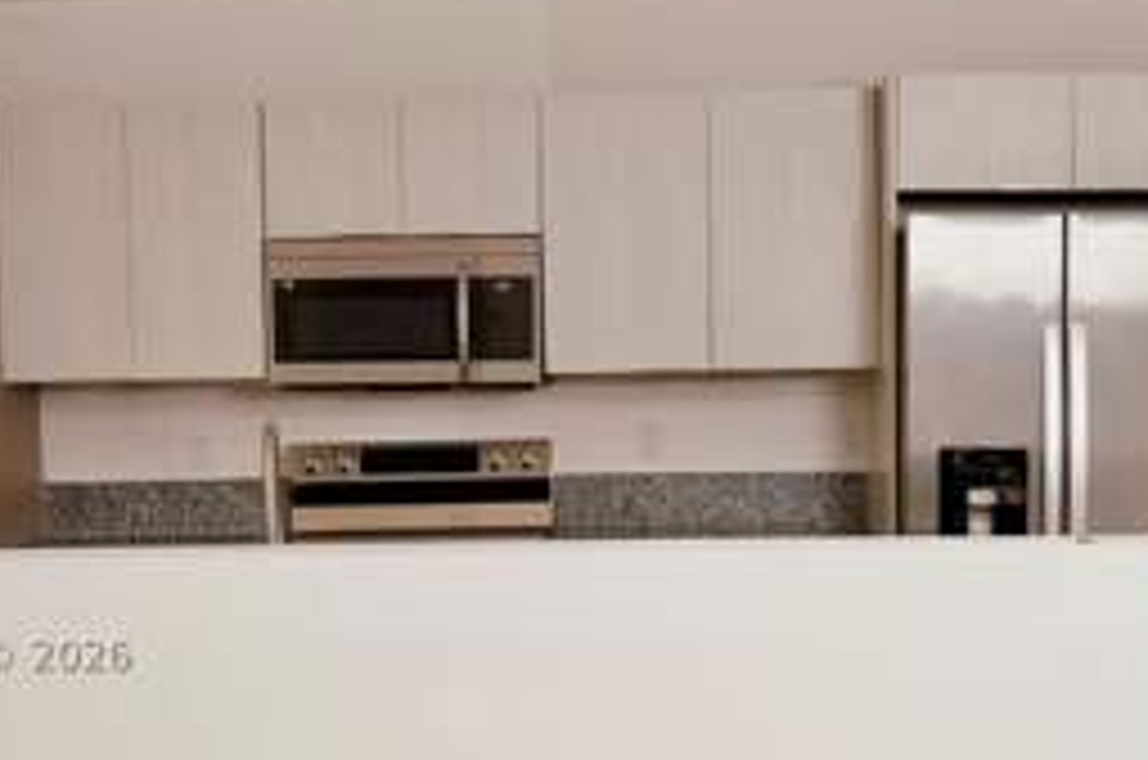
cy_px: 650
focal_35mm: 66
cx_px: 630
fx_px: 2101
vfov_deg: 20.2
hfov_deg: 30.5
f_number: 8
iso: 1000
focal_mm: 35
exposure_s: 1/125
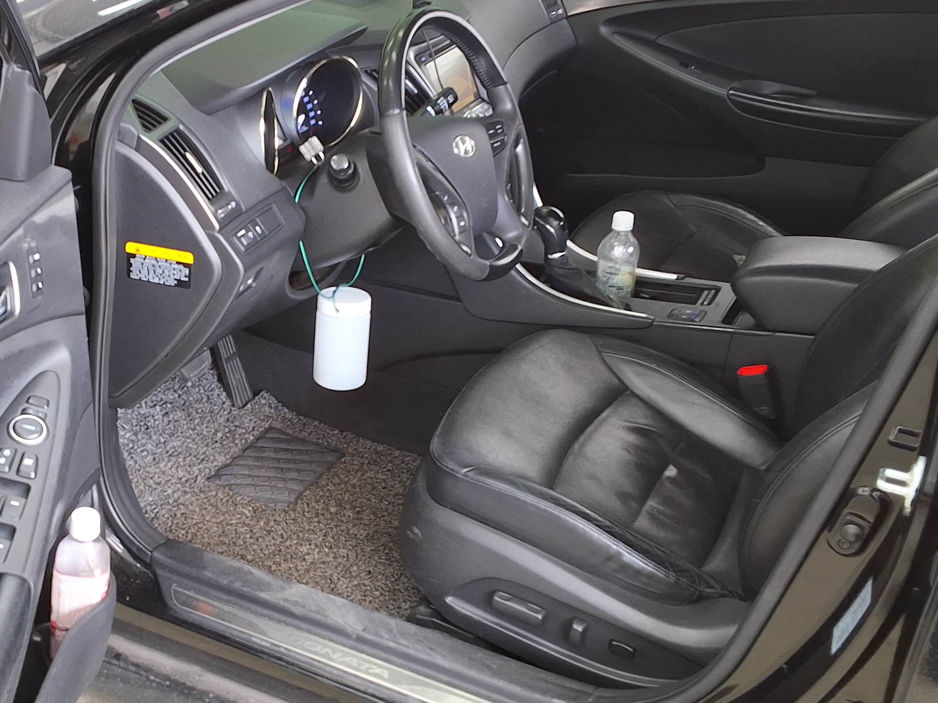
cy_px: 353
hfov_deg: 39.0
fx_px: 1301
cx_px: 285
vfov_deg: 30.3
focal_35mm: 48
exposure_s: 1/40
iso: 50
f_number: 1.9
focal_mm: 2.91
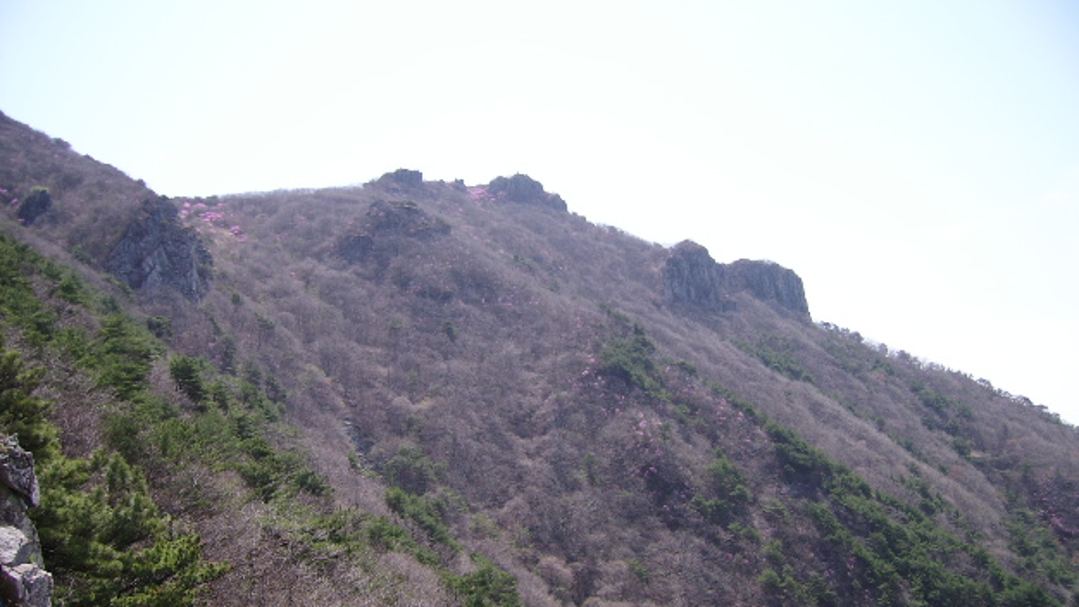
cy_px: 369
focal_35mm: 39
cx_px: 545
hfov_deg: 51.6
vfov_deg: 30.3
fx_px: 1116
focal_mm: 5.95
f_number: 2.8
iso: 50
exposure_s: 1/594
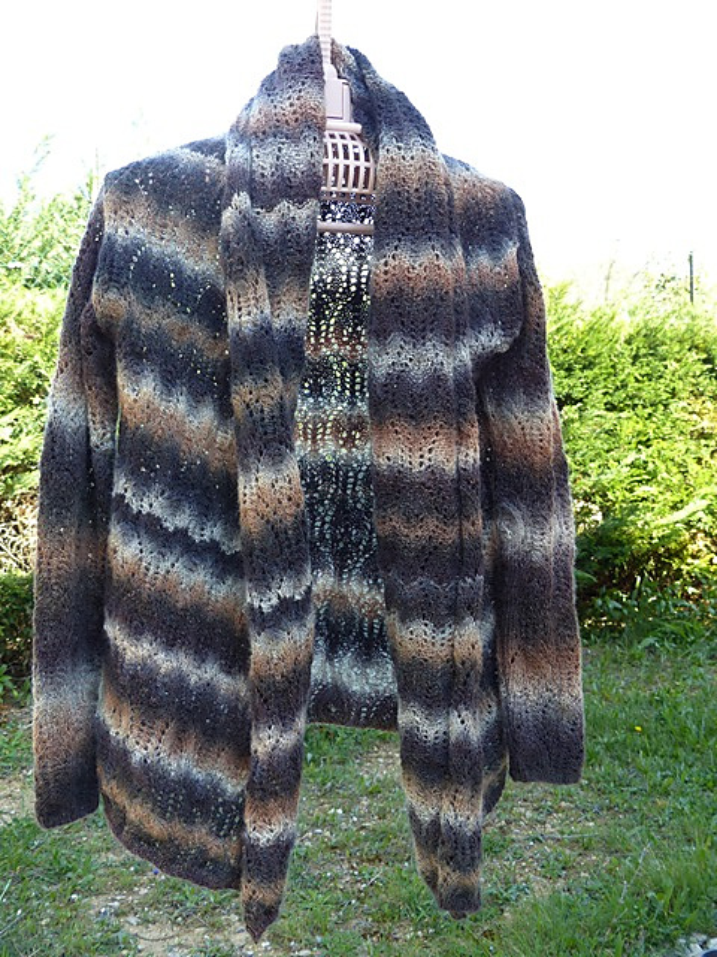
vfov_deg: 42.9
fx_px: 1215
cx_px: 358
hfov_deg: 32.9
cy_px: 478
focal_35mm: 44
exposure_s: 1/100
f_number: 3.2
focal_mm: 7.8
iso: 100
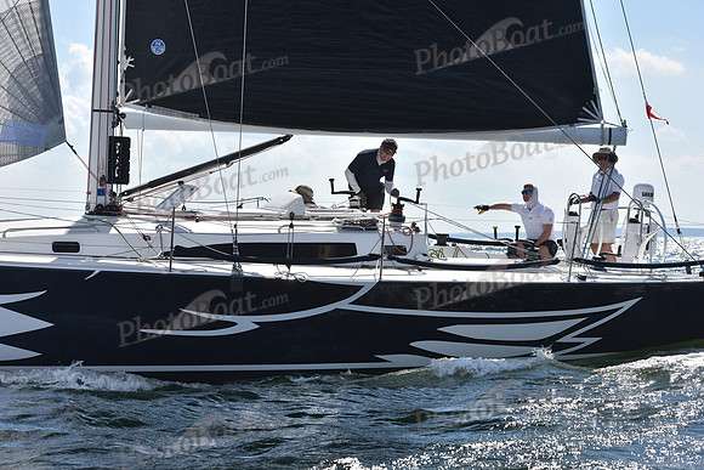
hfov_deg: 23.6
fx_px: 1682
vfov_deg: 15.9
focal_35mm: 86
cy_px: 235
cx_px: 352
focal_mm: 86
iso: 320
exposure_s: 1/1250
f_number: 9
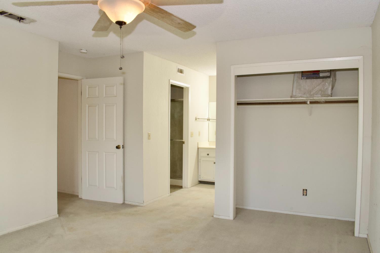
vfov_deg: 47.9
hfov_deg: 67.4
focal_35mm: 27
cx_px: 190
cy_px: 126
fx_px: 285
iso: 1600
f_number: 20
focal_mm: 18
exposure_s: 1/13
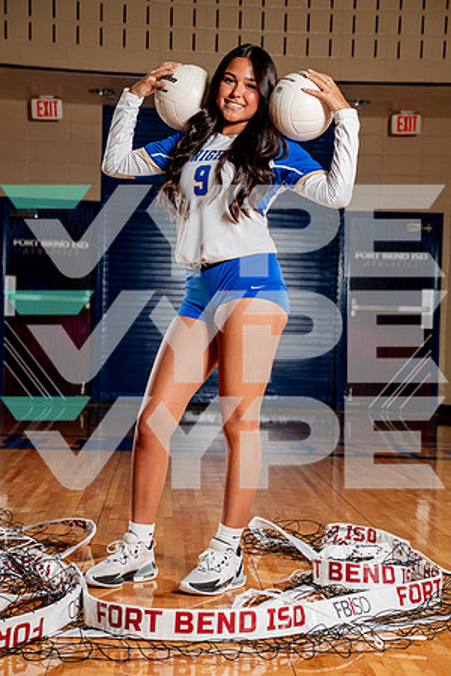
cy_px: 338
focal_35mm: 62
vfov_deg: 32.4
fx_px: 1165
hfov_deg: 21.9
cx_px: 226
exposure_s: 1/250
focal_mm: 62
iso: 200
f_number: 5.6
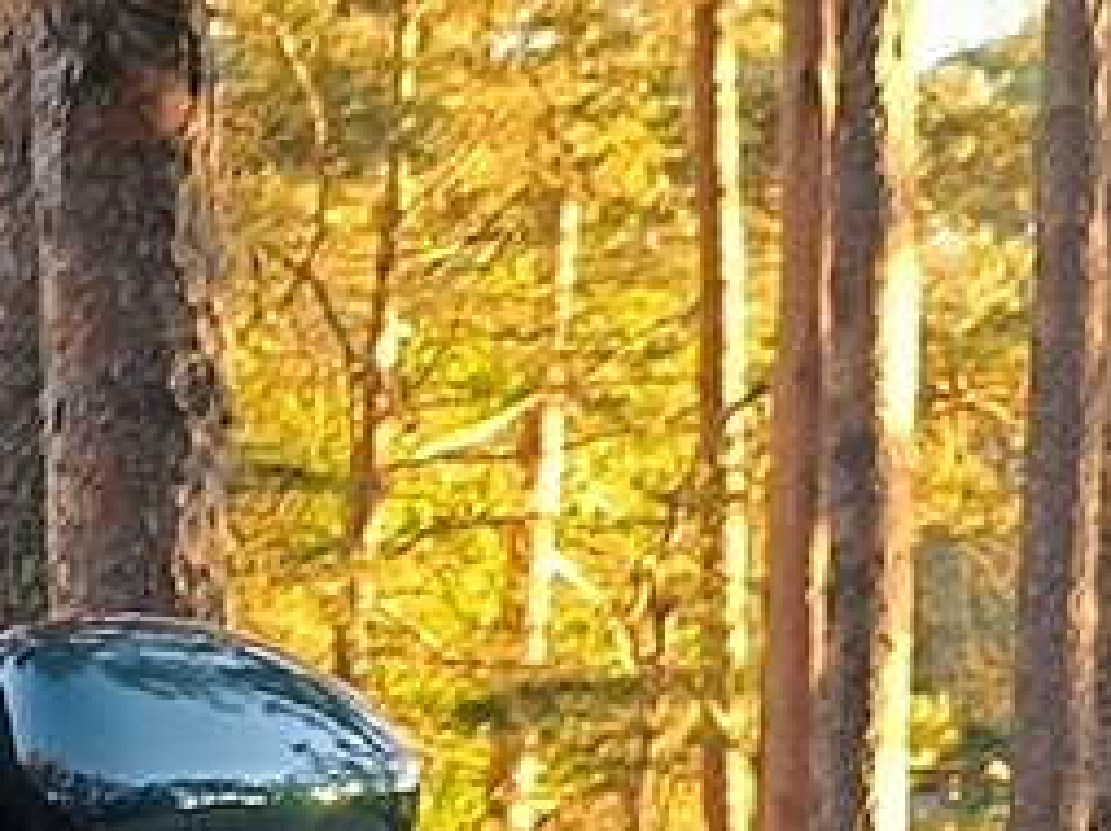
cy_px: 1994
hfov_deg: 6.9
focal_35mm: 265
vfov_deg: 5.4
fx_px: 8497
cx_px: -1890
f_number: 1.9
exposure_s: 1/100
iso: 250
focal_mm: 6.92
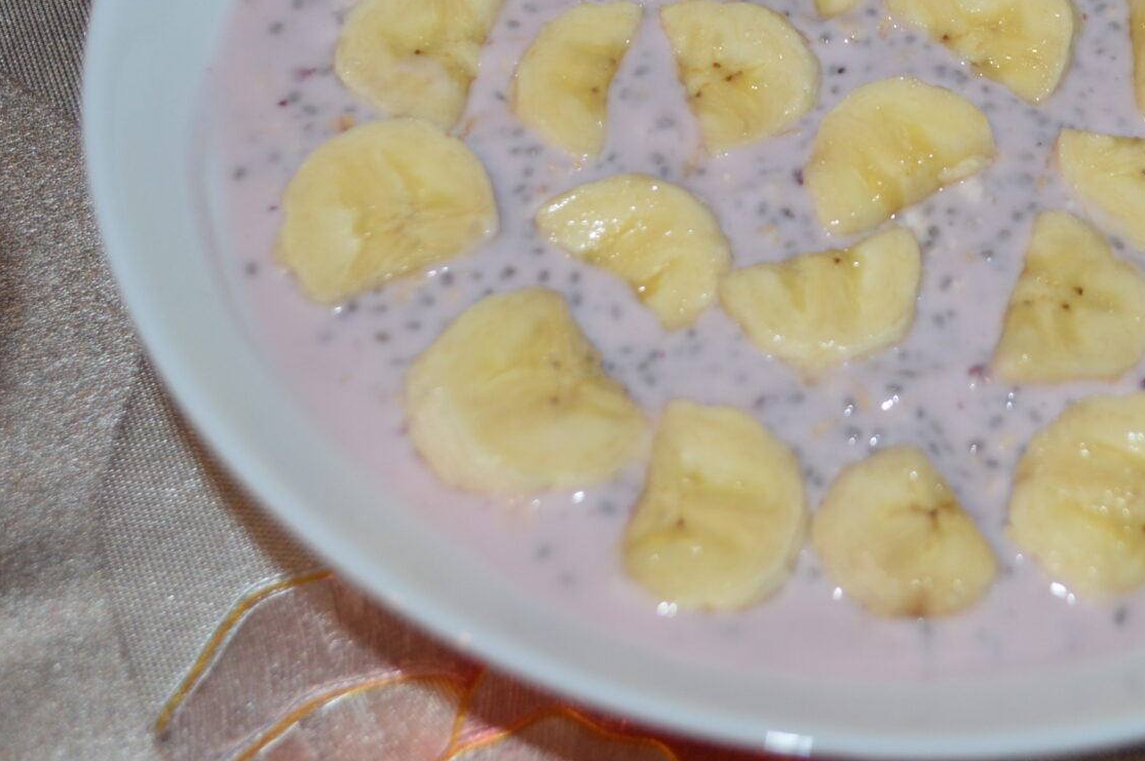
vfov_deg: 21.6
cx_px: 901
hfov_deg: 31.6
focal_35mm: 62
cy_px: 153
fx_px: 1970
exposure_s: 1/60
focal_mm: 24
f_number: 4
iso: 560
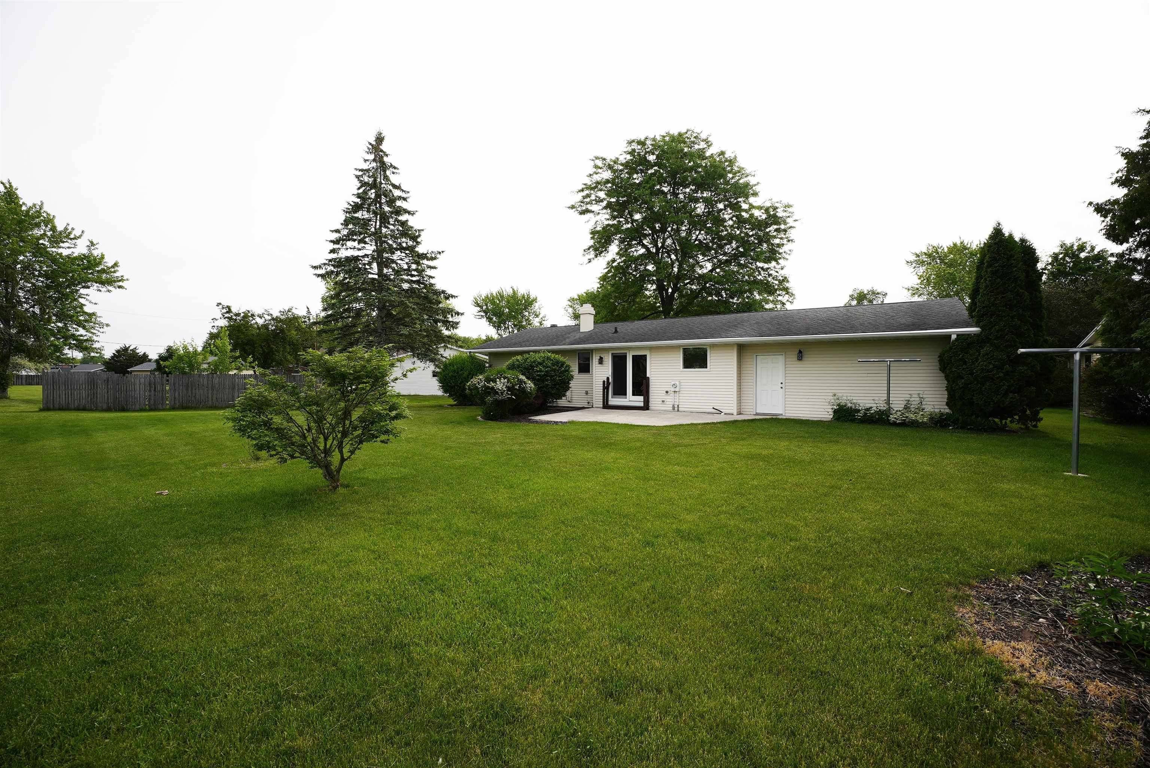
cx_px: 575
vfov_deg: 81.3
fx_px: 447
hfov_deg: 104.2
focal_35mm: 14
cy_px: 384
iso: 80
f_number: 9
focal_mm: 14
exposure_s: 1/125
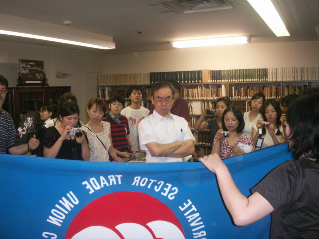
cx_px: 160
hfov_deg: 50.1
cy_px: 120
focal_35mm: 37
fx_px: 341
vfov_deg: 38.7
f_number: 3.5
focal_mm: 7.7
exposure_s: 1/40
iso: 100
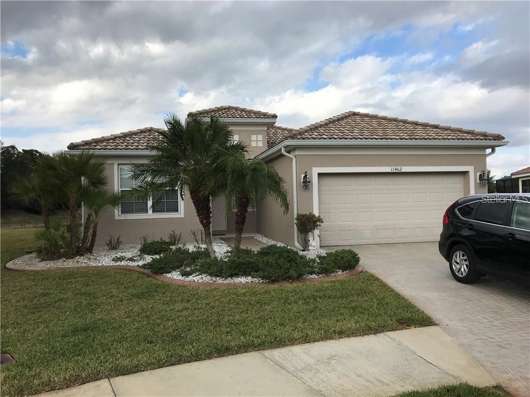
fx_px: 429
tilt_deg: +1.0
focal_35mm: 28
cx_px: 265
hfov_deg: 63.4
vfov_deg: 49.7
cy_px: 198
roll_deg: +0.6
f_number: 1.8
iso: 20
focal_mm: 3.99
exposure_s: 1/1520
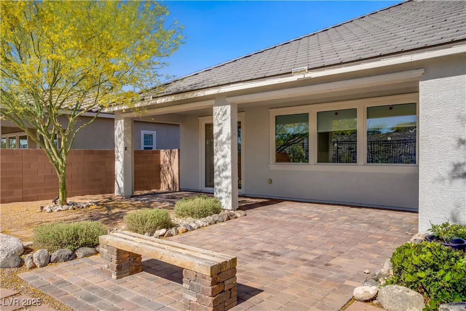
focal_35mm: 26
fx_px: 337
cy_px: 156
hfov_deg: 69.4
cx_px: 233
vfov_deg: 49.6
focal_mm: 26
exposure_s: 1/320
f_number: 7.1
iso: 100
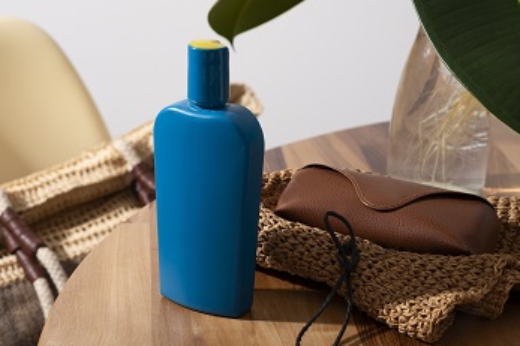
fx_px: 1458
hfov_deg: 20.2
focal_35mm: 101
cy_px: 182
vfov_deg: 13.5
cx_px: 246
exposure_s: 1/160
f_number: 10
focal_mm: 70
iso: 100
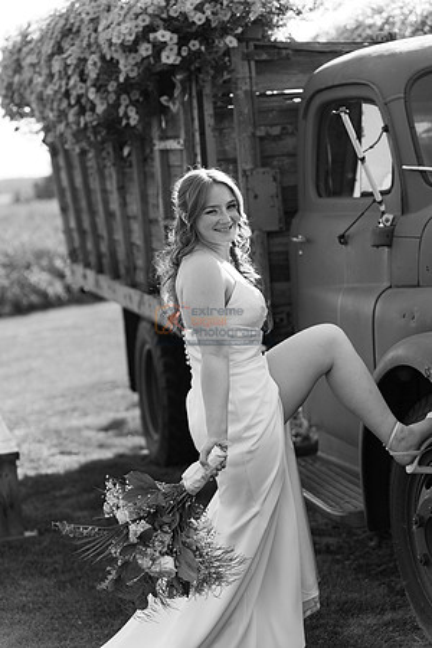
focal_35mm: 76
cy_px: 324
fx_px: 1368
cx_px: 216
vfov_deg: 26.7
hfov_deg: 17.9
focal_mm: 76
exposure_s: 1/2000
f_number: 2.8
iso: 400
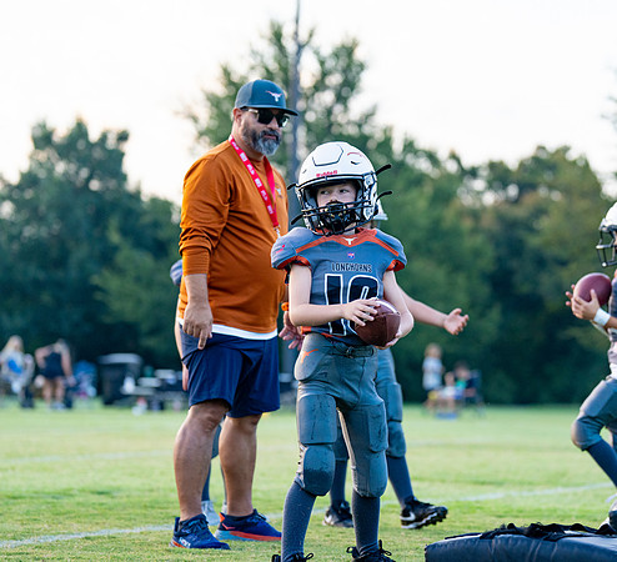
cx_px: 357
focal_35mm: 123
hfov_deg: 14.8
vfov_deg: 13.5
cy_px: 279
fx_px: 2381
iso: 640
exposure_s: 1/1250
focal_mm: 100
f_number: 2.8
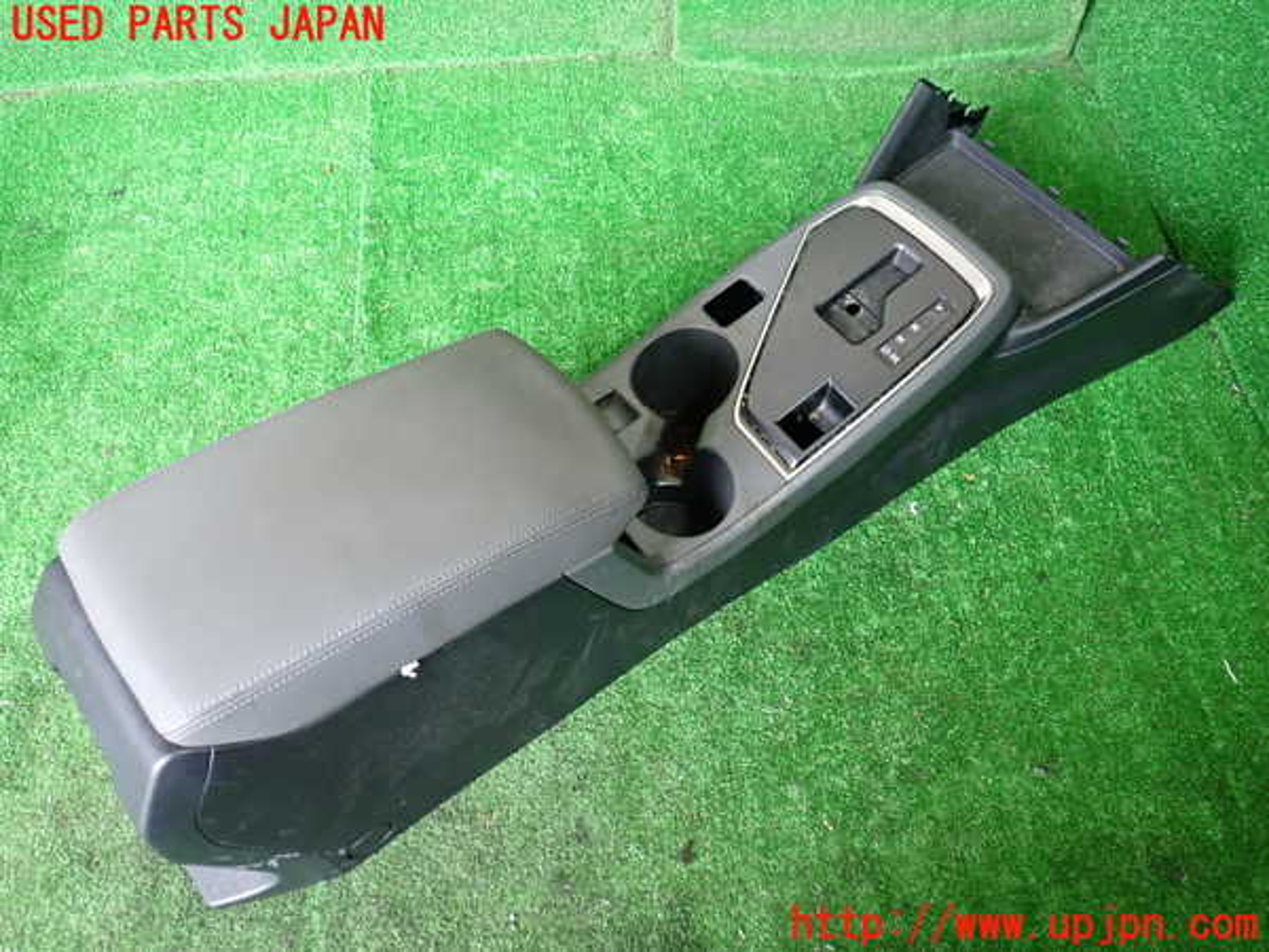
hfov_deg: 60.0
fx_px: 1100
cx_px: 634
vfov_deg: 46.8
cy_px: 476
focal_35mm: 30
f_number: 2.3
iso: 640
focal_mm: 5.4
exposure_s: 1/30
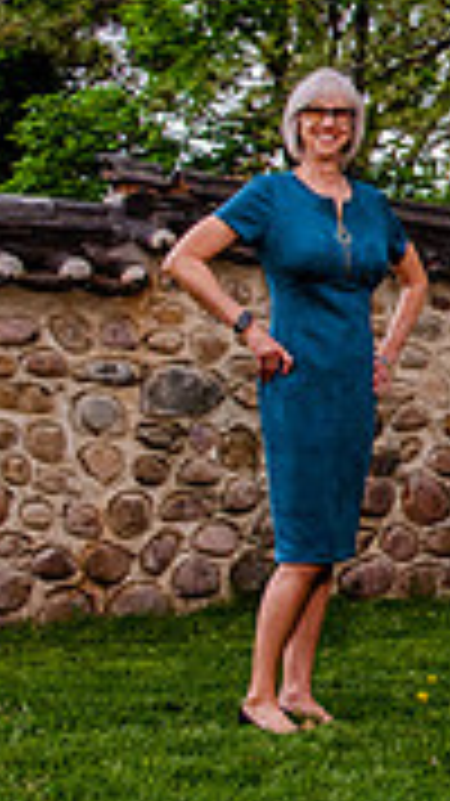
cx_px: 753
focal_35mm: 92
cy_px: 250
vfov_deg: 23.0
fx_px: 1953
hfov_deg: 12.3
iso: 1250
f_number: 5
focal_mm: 24
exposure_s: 1/250
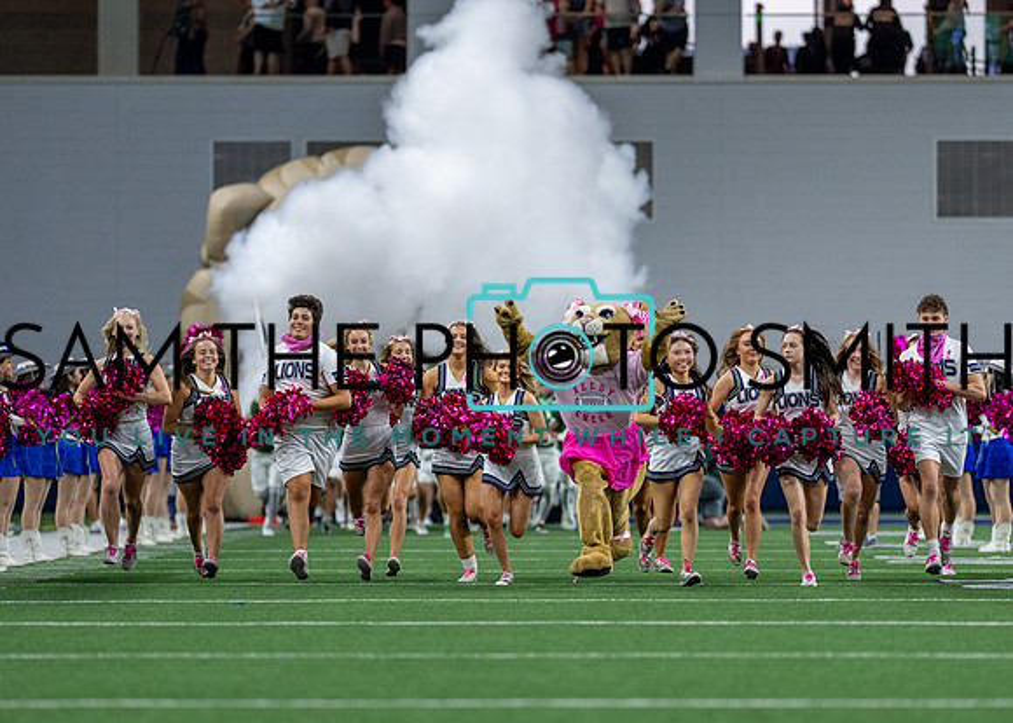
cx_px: 496
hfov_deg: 9.6
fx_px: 6046
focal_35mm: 210
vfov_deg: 6.8
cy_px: 389
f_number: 1.8
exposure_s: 1/1250
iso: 1250
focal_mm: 135
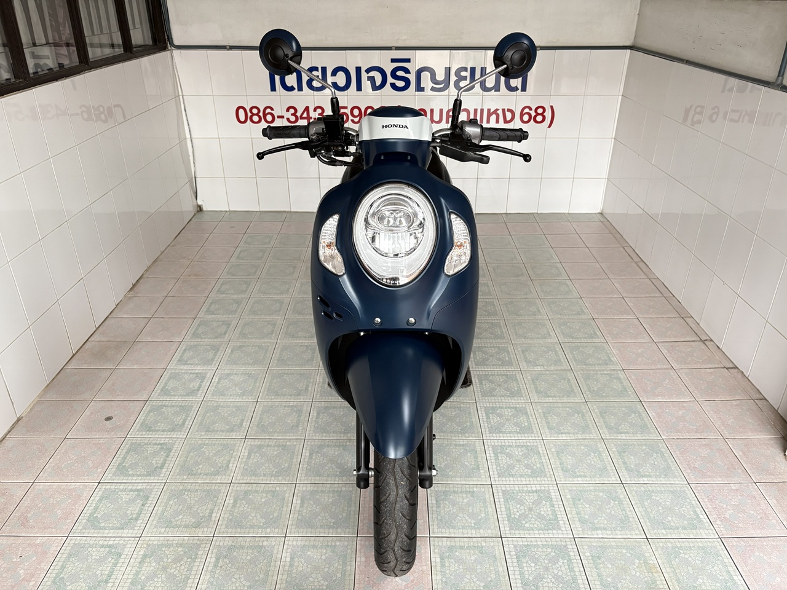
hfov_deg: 67.3
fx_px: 591
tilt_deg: -27.2
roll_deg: +0.1
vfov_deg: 53.1
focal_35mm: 26
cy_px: 295
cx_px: 394
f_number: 1.6
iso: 320
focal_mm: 5.96
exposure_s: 1/60
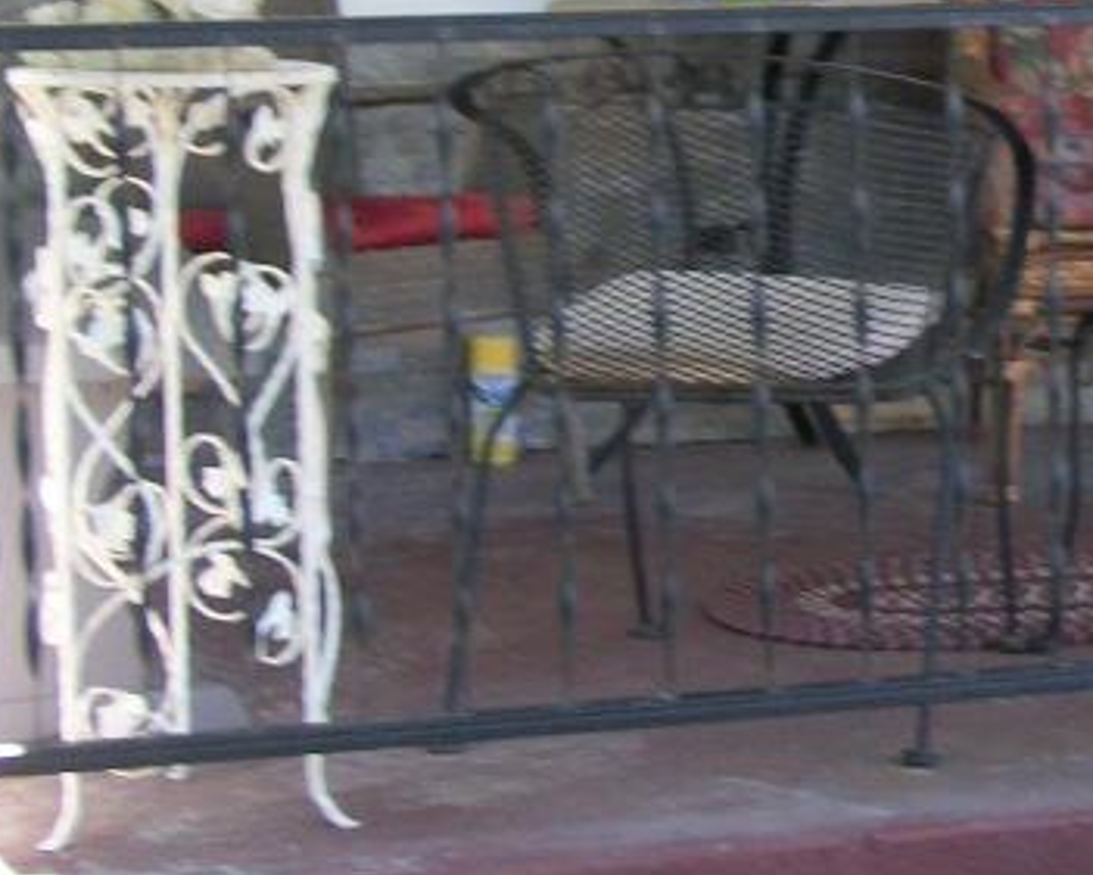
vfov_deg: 13.5
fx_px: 3689
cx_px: 1398
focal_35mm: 114
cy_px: 258
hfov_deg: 16.0
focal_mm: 5.7
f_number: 2.9
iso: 80
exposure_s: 1/80
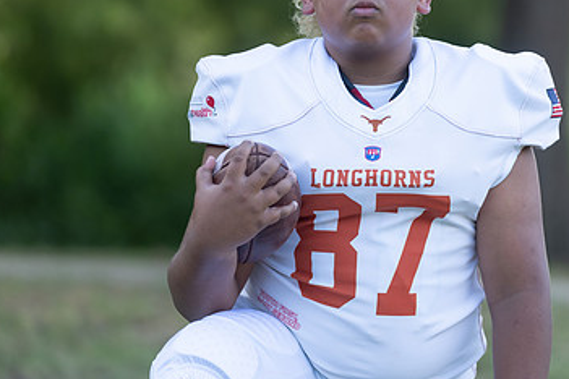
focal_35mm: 266
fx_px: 4204
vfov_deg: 5.2
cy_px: 127
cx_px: 345
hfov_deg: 7.7
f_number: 2.8
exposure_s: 1/400
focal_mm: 161
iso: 200
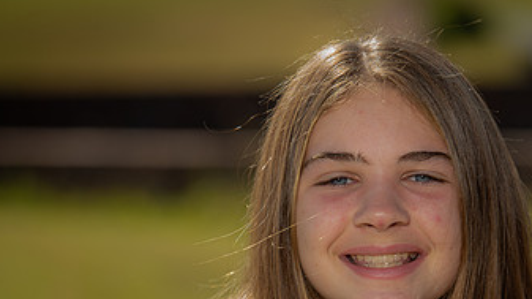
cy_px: 248
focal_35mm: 345
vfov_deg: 3.5
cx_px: 341
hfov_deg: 6.3
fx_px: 4863
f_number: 5
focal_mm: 160
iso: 50
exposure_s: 1/250
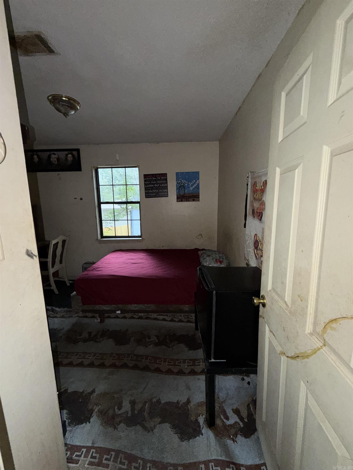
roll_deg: +1.1
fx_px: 190
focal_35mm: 14
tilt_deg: -8.5
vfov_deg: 102.1
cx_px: 176
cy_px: 235
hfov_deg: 85.7
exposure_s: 1/34
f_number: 2.2
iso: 125
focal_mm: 2.22
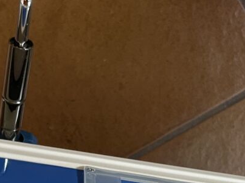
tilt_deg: -53.6
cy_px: 204
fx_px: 785
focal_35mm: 111
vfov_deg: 13.1
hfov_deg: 17.7
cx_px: 141
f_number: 1.5
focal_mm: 5.7
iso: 160
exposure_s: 1/50
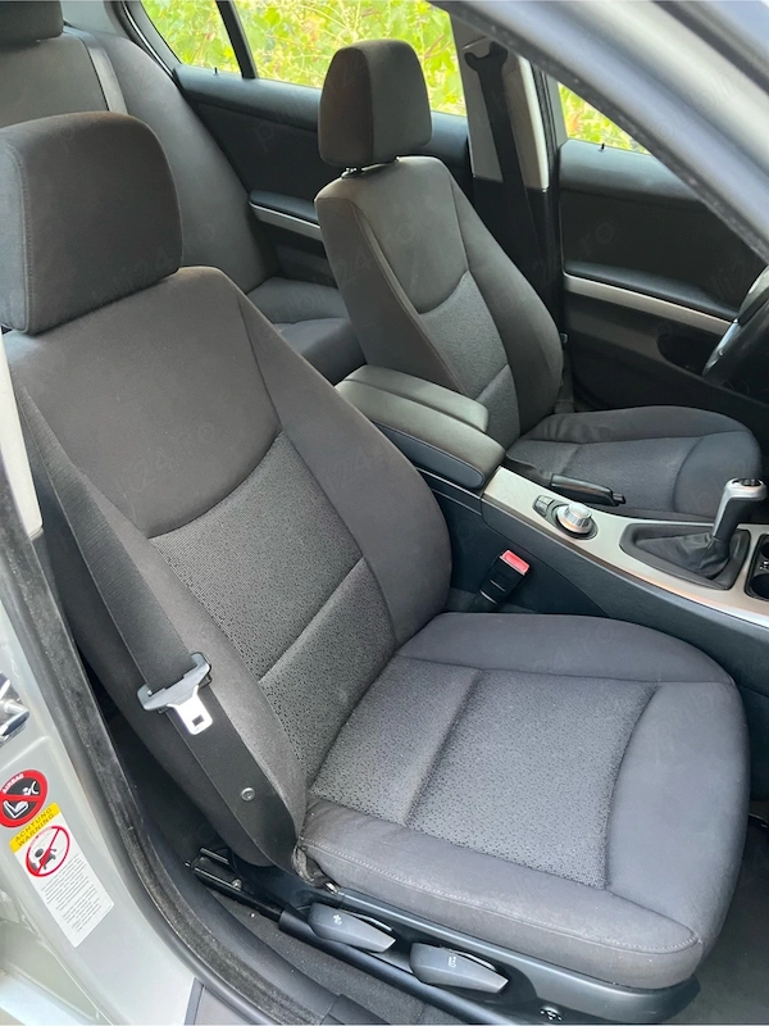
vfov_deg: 67.3
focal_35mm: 26
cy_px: 513
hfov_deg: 53.1
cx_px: 384
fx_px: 770
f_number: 1.5
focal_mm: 5.7
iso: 500
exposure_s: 1/60
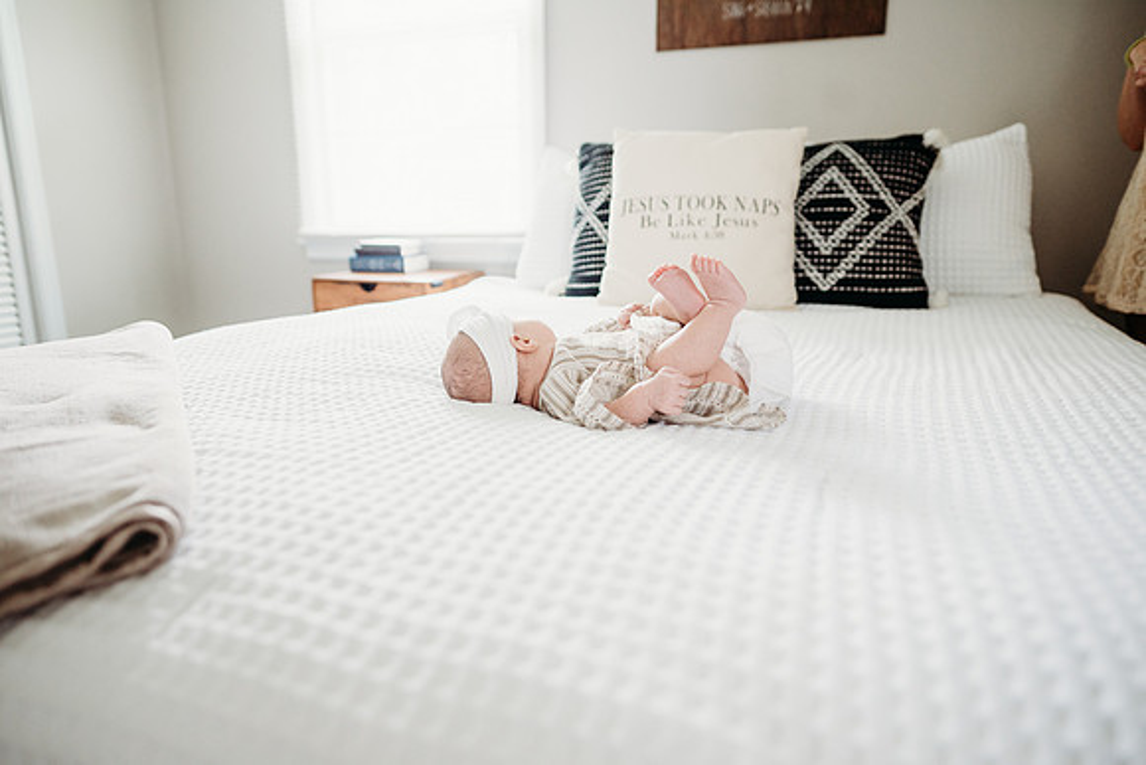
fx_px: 764
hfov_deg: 73.7
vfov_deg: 53.2
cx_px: 573
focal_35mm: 24
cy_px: 382
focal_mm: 24
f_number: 2.5
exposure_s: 1/200
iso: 500
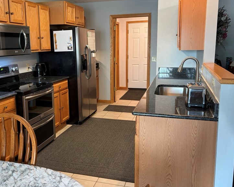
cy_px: 85
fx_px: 249
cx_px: 93
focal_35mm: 36
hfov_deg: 50.0
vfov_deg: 41.1
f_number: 1.6
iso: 200
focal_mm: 5.96
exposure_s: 1/60
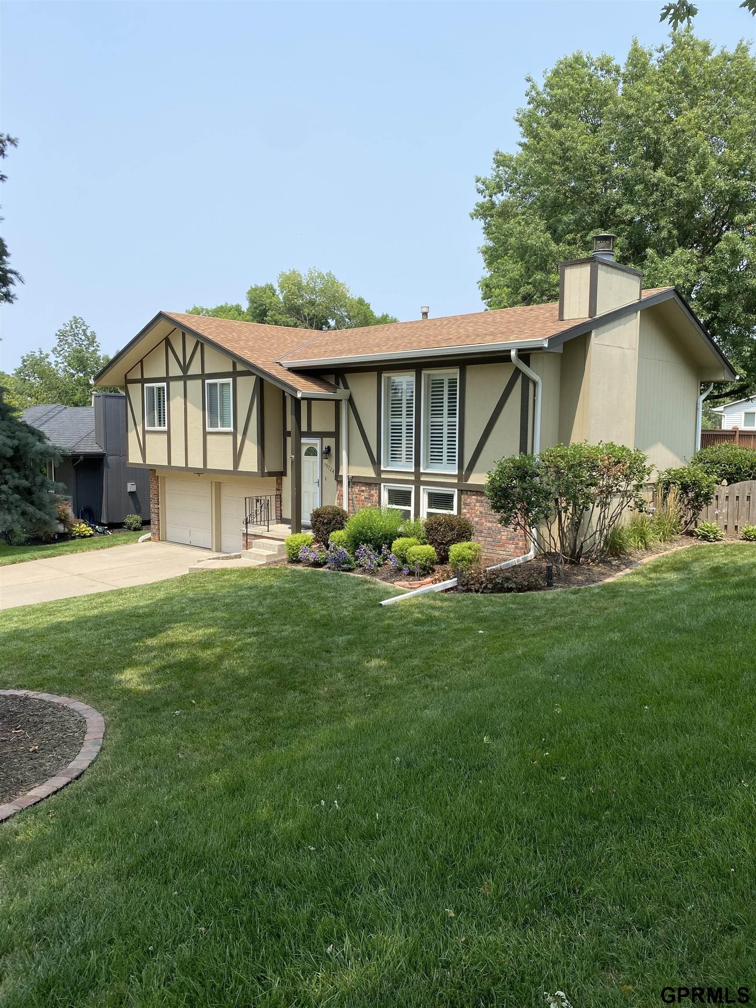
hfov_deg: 53.1
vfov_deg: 67.3
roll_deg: -0.1
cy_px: 504
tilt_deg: -5.7
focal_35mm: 26
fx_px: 757
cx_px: 378
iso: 32
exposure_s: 1/2028
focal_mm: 4.25
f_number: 1.8
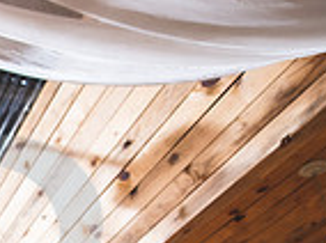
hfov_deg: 22.1
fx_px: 536
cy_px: 418
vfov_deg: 19.9
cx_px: -249
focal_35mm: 57
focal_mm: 14
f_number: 2.8
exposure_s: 1/200
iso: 1000
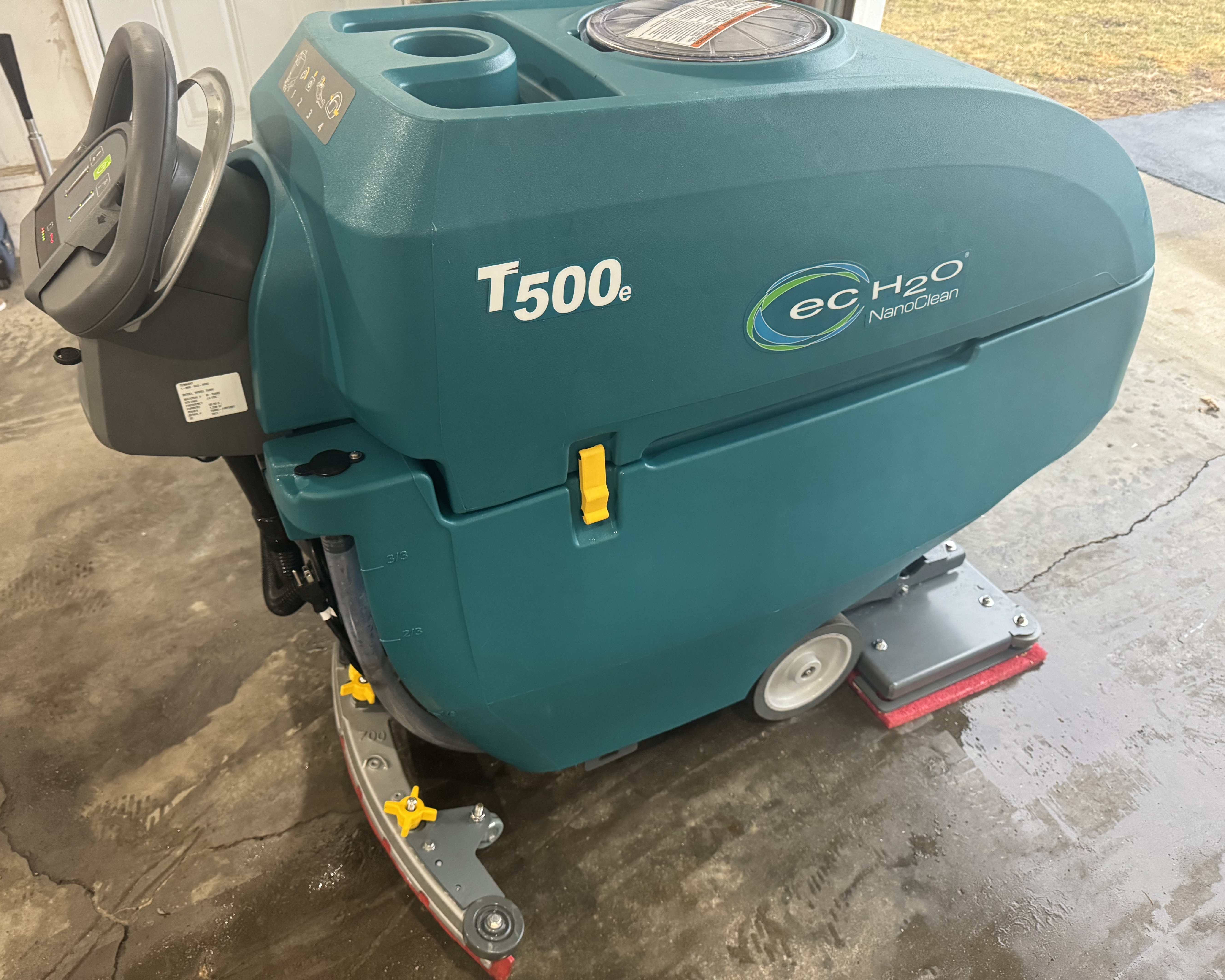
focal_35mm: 25
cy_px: 490
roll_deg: -1.0
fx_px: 906
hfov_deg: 68.0
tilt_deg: -40.6
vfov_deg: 56.8
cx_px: 578
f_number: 1.78
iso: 800
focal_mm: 6.76
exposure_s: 1/60
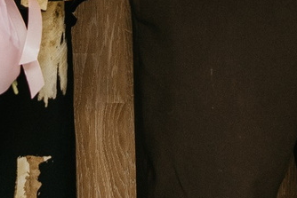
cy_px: -424
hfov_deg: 6.8
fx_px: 2517
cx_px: 148
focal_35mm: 305
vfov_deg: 4.3
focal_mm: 38
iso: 160
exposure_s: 1/160
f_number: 4
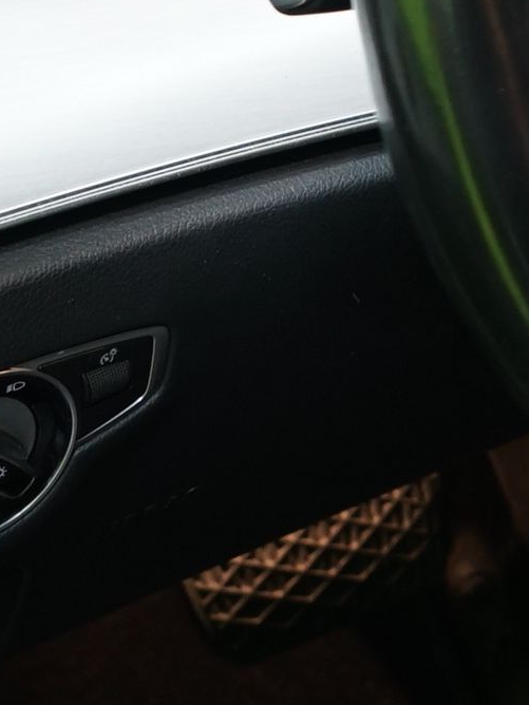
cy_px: -31
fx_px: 2771
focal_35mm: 136
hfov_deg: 9.3
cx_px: 1422
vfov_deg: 14.2
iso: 800
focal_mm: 24
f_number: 4.5
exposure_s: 1/20
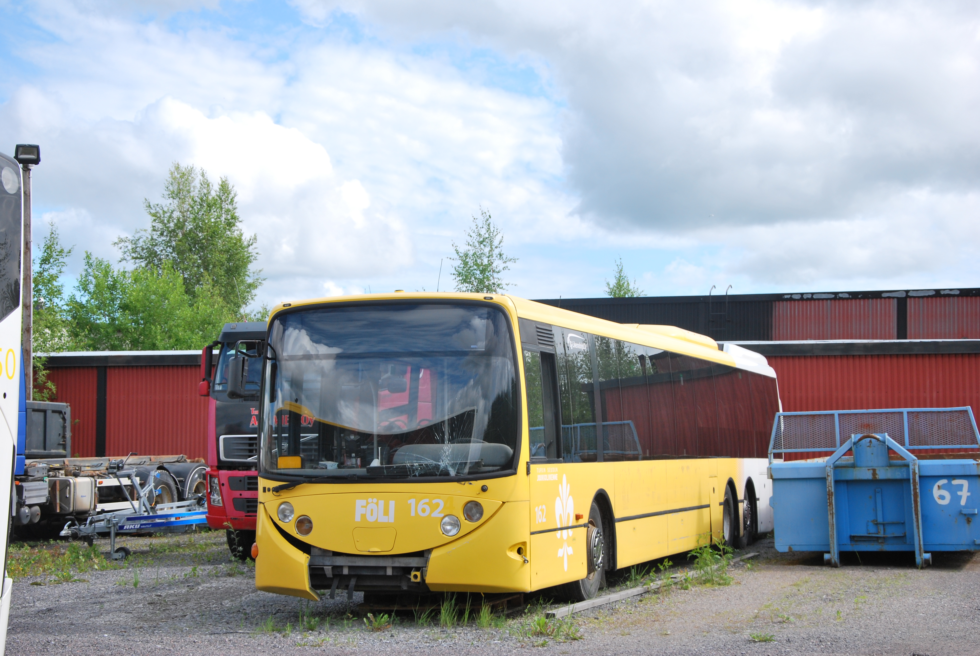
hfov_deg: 29.8
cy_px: 328
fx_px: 1840
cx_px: 490
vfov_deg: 20.2
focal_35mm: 68
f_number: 8
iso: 200
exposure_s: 1/400
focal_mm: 45
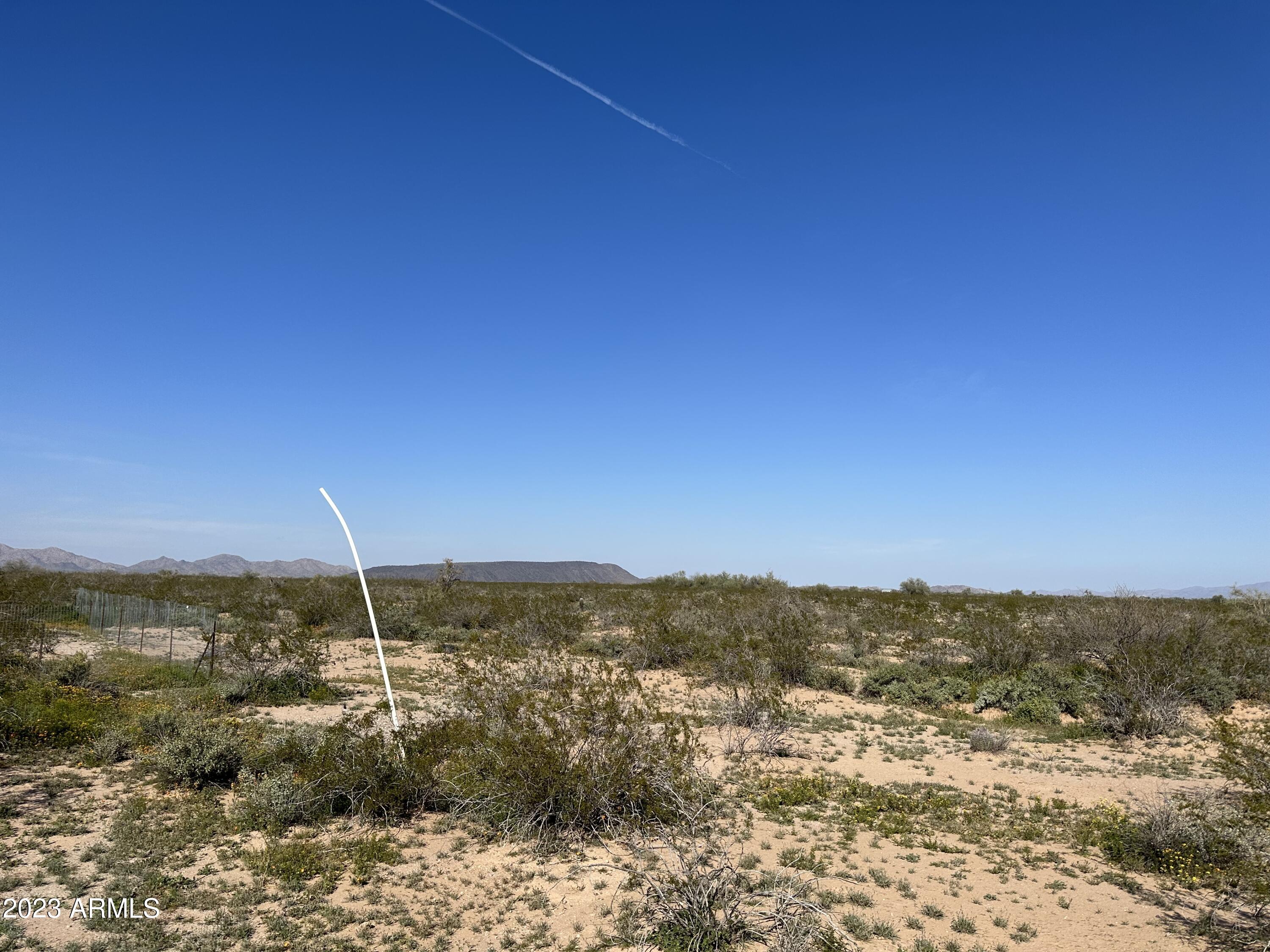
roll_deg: -1.5
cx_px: 635
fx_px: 881
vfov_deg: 56.8
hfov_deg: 71.6
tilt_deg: +6.8
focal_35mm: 24
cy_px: 476
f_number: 1.78
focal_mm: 6.86
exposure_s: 1/7042
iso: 80
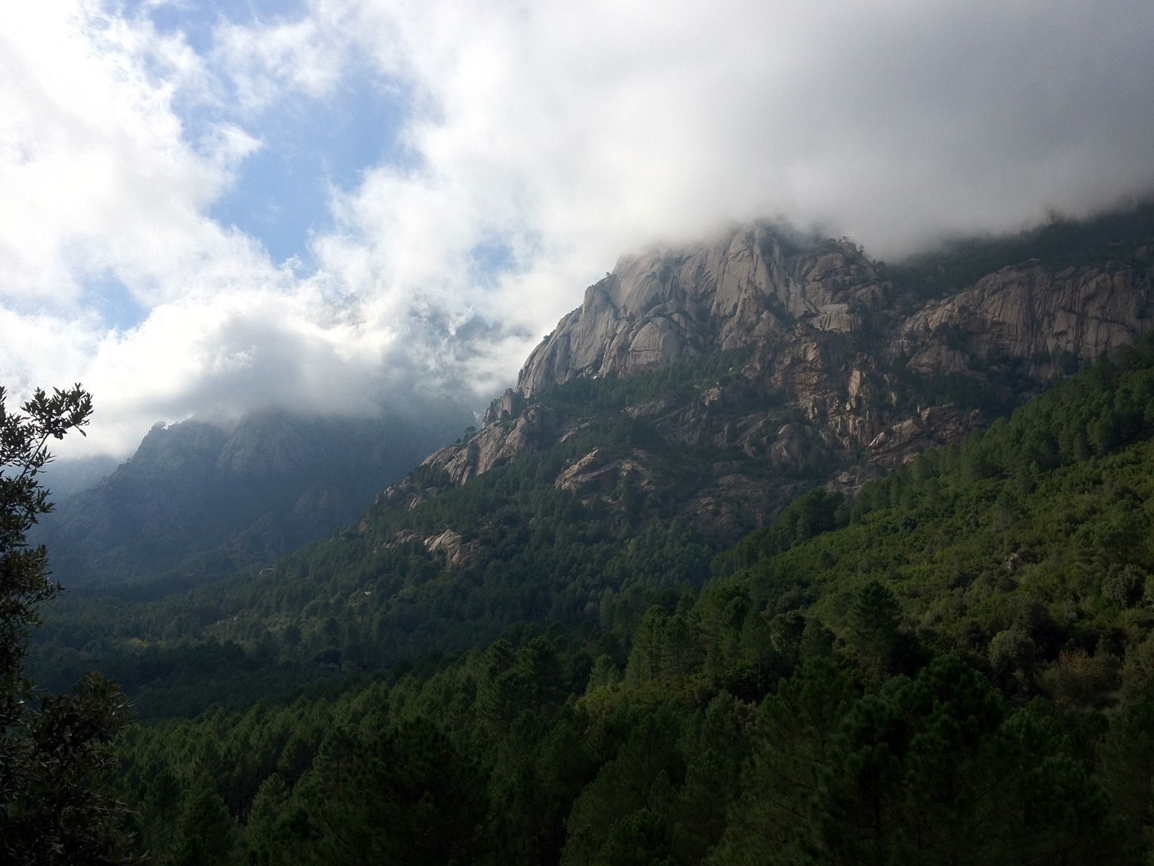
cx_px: 588
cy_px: 433
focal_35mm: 36
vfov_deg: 39.7
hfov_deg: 51.4
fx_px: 1200
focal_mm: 4.28
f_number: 2.4
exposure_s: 1/3460
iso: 64
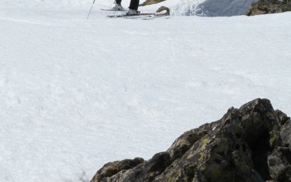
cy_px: -43
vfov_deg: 7.4
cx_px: 68
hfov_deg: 11.8
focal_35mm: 177
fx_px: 1404
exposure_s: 1/694
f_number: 7
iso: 64
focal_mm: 16.6
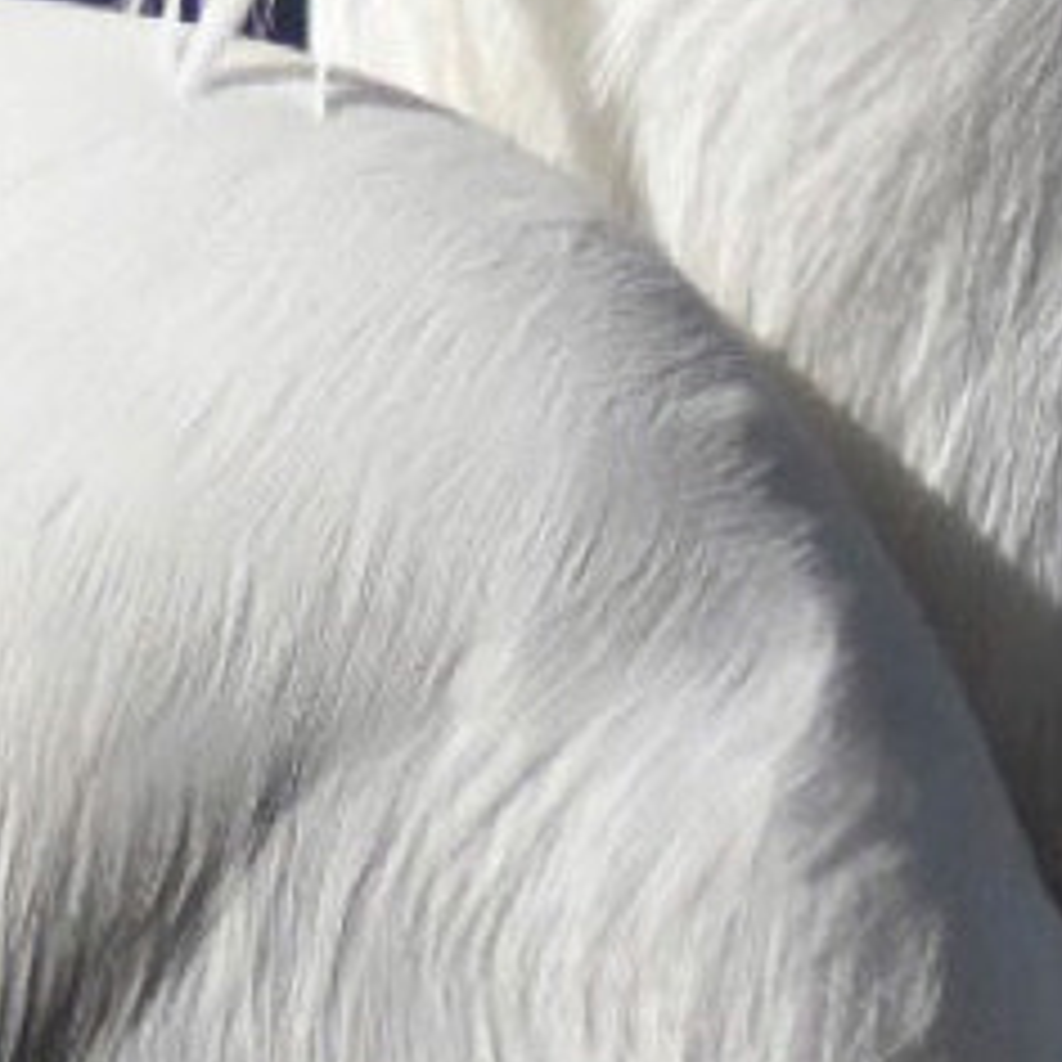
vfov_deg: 0.7
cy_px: 961
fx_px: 89829
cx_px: 1004
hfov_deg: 0.7
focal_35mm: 2588
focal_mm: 300
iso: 800
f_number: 7.1
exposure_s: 1/3200
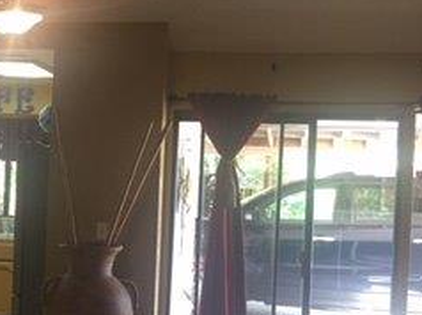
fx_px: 950
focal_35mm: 78
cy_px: 188
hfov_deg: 23.7
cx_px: -23
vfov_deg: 18.8
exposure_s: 1/15
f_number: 2.2
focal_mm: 4.15
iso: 50
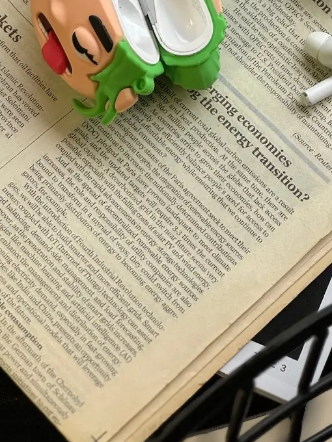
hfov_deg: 10.2
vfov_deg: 13.5
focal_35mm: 145
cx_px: 252
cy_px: 27
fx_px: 1854
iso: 160
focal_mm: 9
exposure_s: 1/100
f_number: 2.8
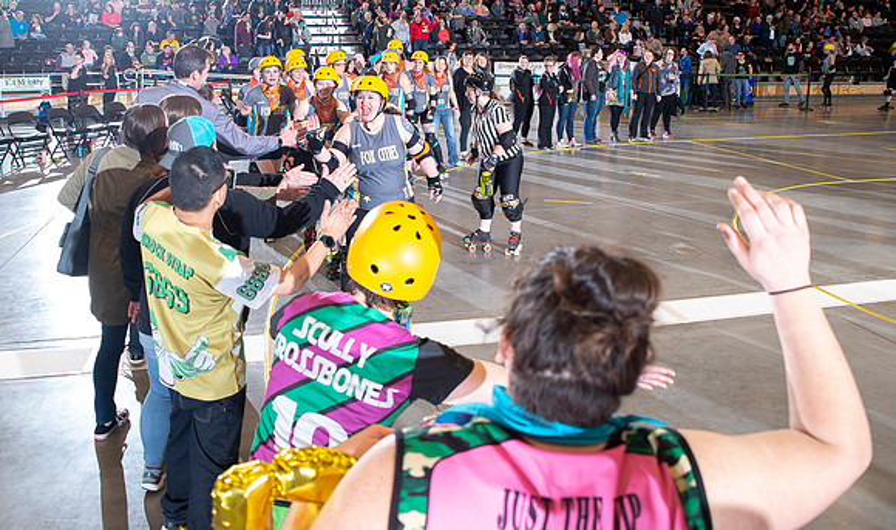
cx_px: 401
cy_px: 173
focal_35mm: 30
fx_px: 712
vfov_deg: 40.3
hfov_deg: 64.2
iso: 640
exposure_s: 1/160
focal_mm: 24
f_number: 6.3
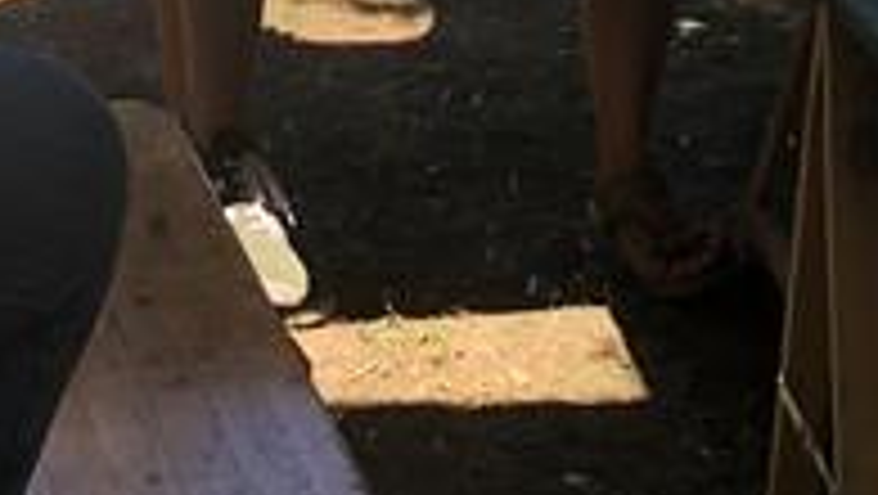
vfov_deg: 8.9
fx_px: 2912
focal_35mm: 125
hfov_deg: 17.0
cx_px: 162
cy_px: -644
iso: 20
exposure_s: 1/827
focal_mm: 4
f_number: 1.8
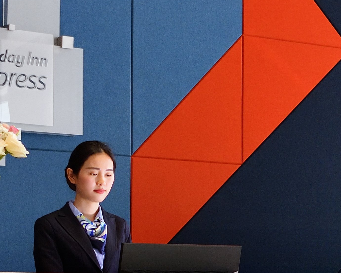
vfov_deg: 9.1
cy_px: 297
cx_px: 426
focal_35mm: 168
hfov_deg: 11.2
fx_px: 1695
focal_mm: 30
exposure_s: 1/100
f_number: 2.8
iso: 320
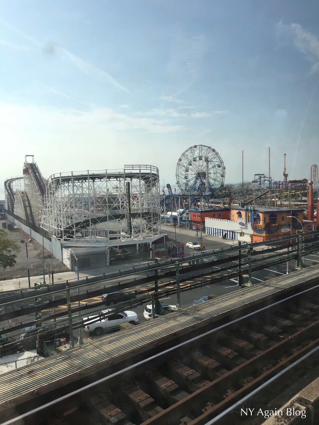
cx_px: 160
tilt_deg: -5.1
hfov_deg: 48.2
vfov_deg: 61.7
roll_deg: +2.0
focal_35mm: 29
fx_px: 356
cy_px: 212
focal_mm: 4.15
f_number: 2.2
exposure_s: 1/1672
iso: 25
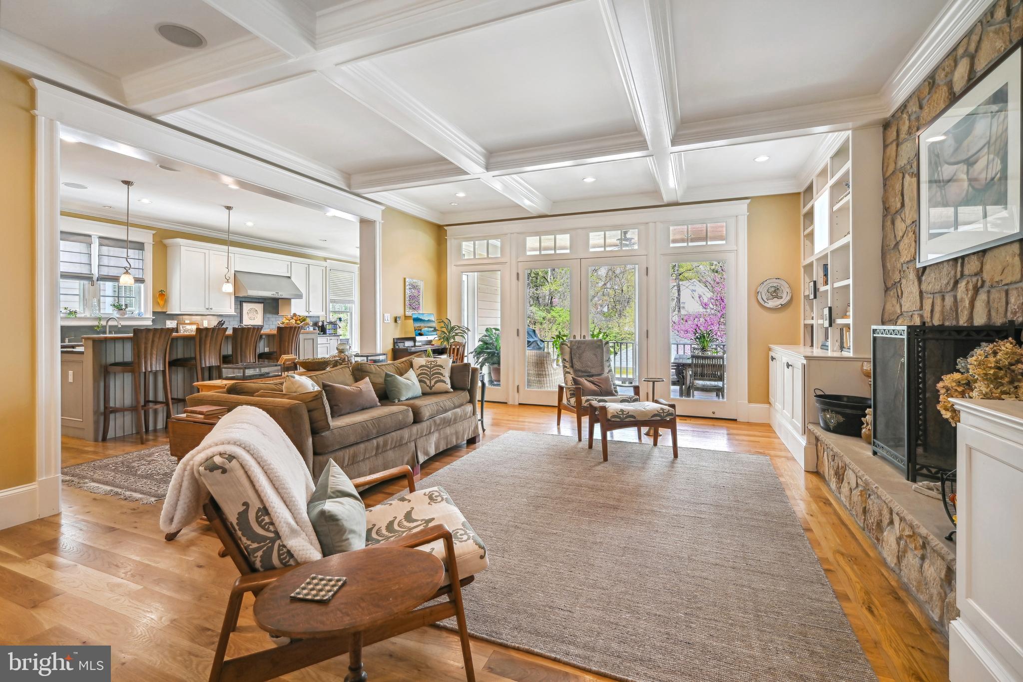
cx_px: 512
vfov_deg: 73.7
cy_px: 341
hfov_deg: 96.7
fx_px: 455
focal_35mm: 16
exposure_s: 1/20
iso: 200
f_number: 9
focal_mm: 16
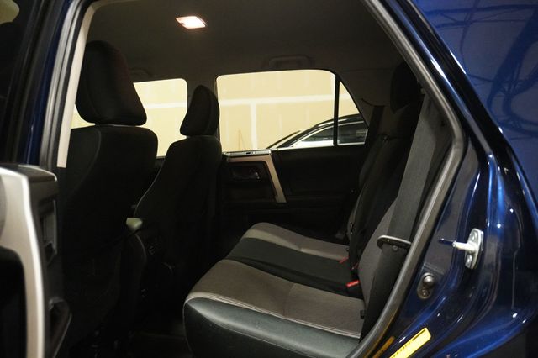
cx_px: 269
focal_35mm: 32
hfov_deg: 59.5
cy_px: 179
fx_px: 470
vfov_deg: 41.7
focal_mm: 21
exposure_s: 1/60
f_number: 4
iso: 6400
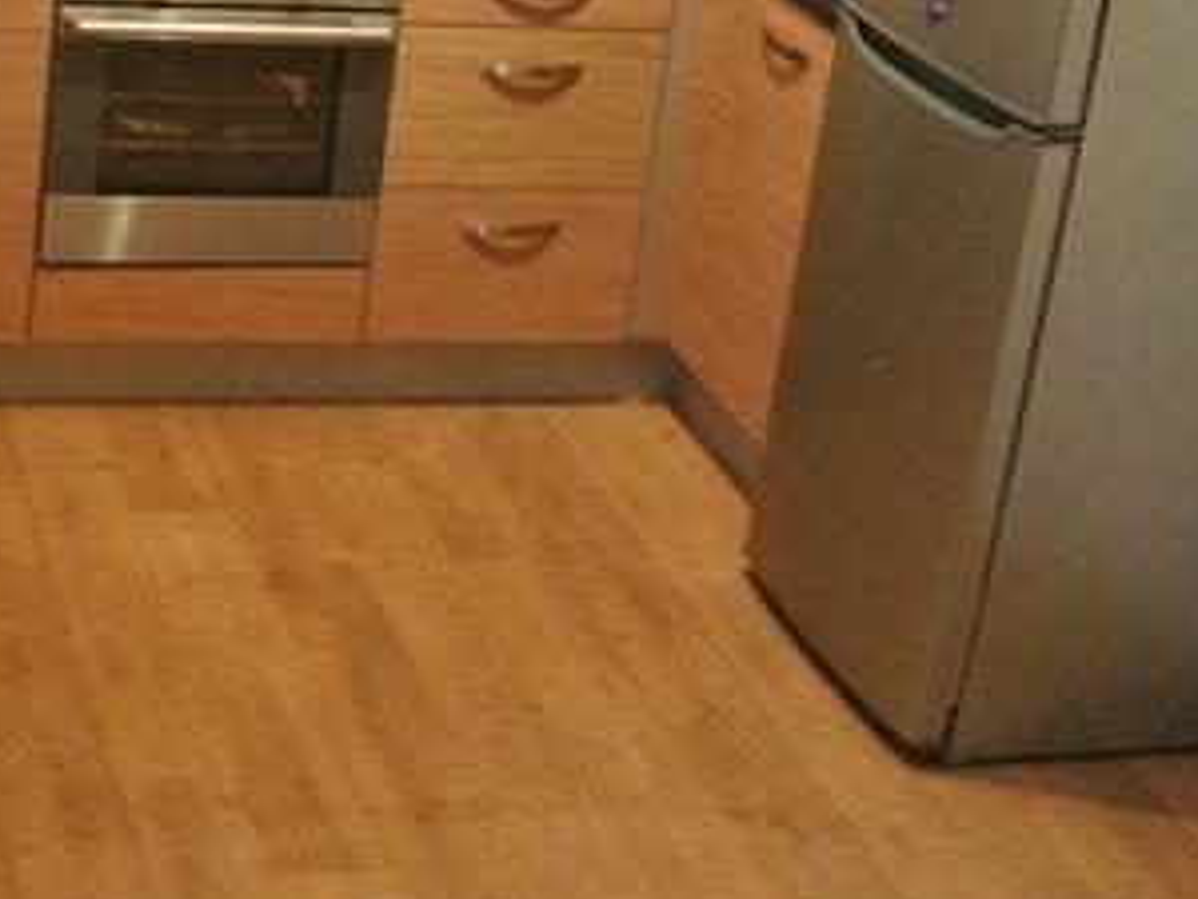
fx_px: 2561
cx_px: 128
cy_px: 84
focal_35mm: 74
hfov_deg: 25.5
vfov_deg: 19.5
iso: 3200
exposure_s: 1/25
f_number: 4
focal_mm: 13.5
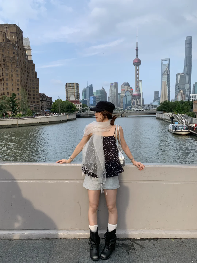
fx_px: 197
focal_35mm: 26
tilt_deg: -6.8
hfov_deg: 53.1
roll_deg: +0.9
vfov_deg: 67.3
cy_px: 132
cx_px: 98
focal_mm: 4.25
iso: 25
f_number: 1.8
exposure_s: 1/580
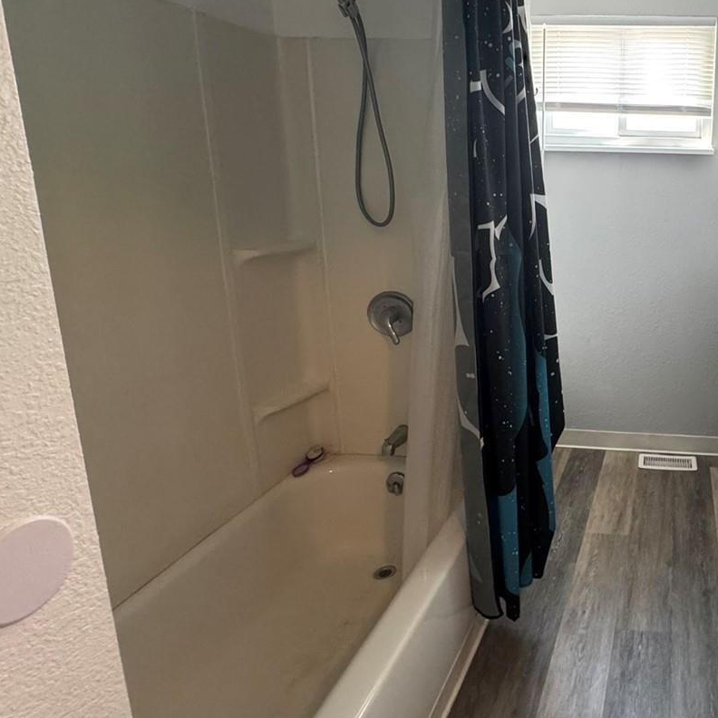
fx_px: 587
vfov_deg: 62.5
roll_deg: -1.9
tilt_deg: -12.3
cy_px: 293
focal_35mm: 25
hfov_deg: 54.9
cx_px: 643
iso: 320
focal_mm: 2.22
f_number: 2.2
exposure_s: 1/60
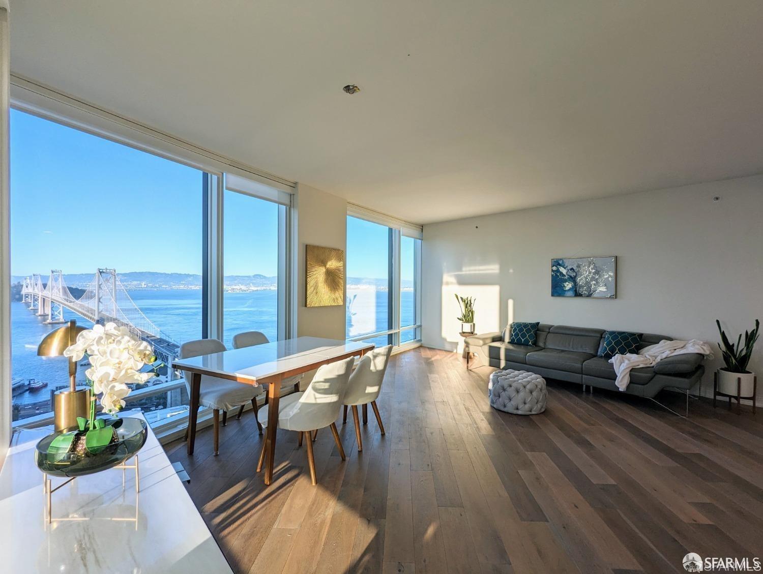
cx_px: 382
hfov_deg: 94.4
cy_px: 287
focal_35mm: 16
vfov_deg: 78.2
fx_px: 353
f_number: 2.2
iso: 52
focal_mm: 2.35
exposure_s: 1/512
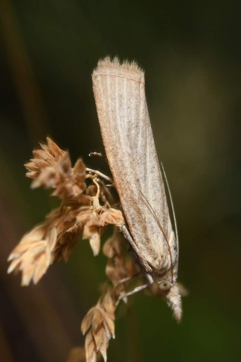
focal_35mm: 158
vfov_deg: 13.0
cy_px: 181
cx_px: 120
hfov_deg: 8.7
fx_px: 1583
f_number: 32
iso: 250
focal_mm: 105
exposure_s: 1/60
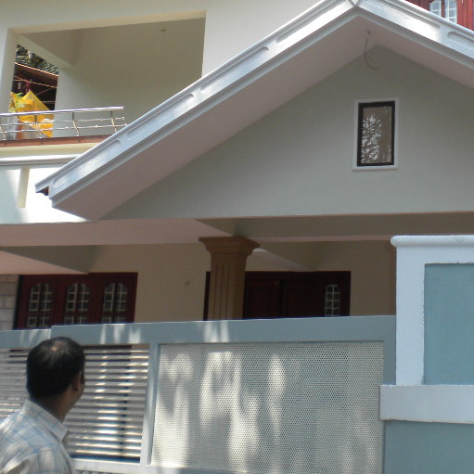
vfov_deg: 27.4
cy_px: 135
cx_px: 340
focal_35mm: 62
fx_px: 961
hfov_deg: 27.4
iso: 113
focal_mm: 6.3
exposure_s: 1/337
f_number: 4.6
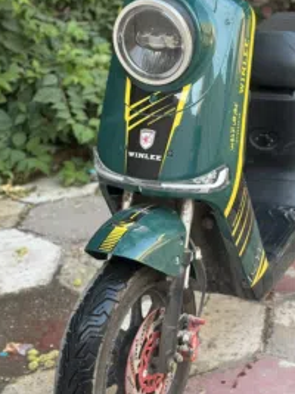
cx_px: 209
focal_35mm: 72
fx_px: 819
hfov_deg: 20.3
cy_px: 125
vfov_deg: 26.9
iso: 100
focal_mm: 6.86
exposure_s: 1/121
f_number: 1.78
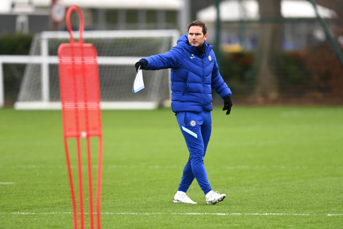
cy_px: 114
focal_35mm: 400
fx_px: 3811
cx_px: 172
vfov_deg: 3.4
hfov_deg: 5.2
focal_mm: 400
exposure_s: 1/2000
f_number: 3.5
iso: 1000
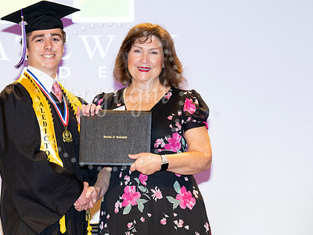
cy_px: 111
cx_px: 109
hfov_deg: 11.7
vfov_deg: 8.8
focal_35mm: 169
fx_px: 1528
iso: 1000
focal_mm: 110
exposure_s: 1/80
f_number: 5.6
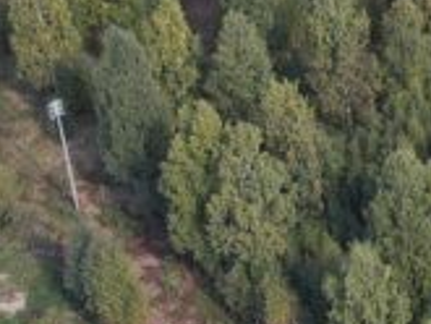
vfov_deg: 9.8
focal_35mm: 149
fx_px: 1857
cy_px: -99
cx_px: 872
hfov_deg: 11.8
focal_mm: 4.5
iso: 100
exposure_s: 1/125
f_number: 2.8
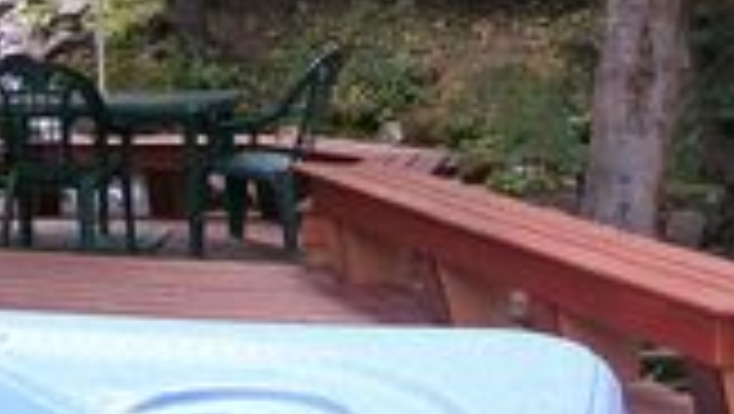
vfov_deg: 13.7
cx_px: 198
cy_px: -68
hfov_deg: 24.5
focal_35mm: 86
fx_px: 1675
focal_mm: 5.4
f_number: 2.8
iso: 50
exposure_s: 1/62.4
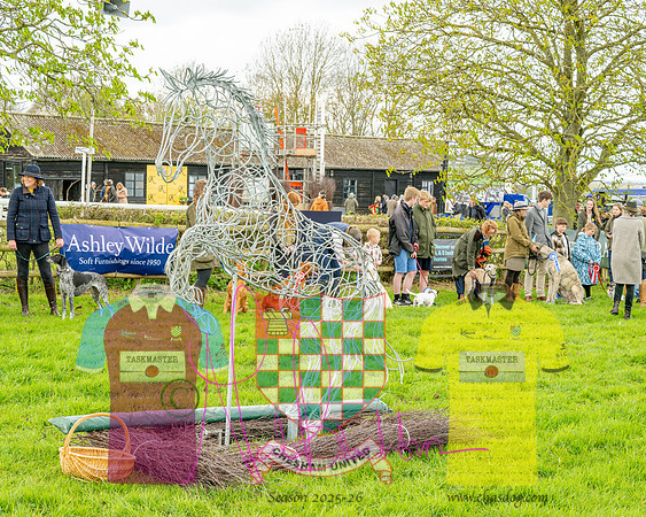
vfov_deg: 23.0
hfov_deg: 28.5
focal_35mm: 66
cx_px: 292
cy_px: 258
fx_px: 1270
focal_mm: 59
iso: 400
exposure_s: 1/320
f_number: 8
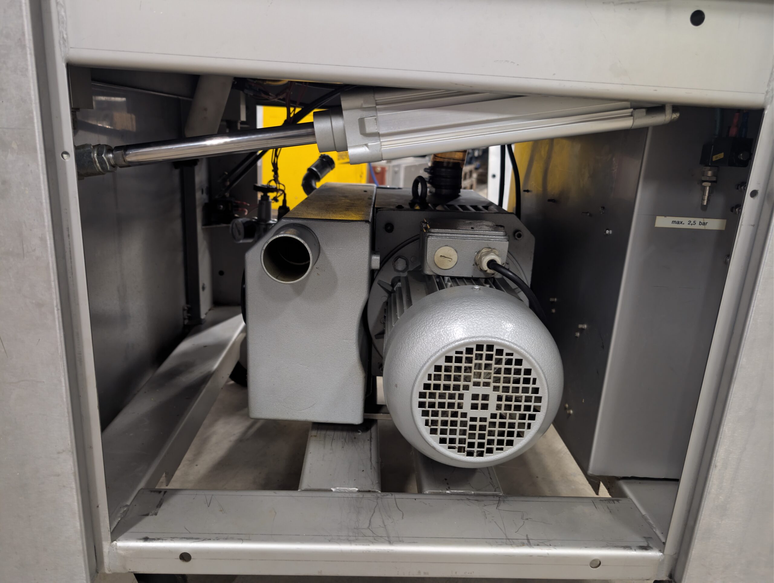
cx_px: 387
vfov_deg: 56.9
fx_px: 537
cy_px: 292
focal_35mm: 24
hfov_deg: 71.5
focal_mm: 6.9
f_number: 1.68
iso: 225
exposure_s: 1/16.7
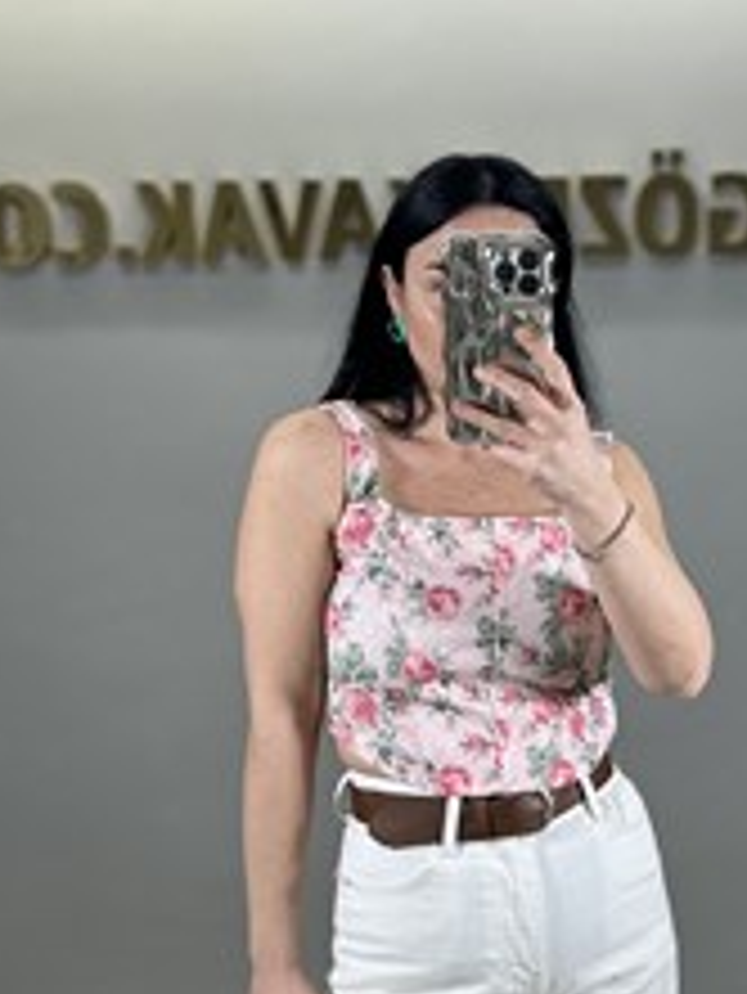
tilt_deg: -15.1
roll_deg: -0.3
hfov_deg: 25.0
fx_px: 1667
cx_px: 540
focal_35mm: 58
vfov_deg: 33.0
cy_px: 636
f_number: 1.78
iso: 80
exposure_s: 1/145
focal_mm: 6.86
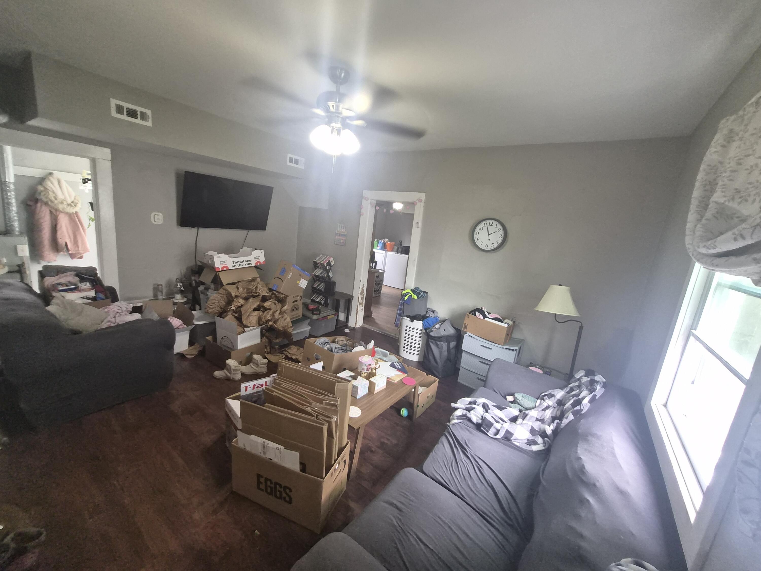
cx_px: 380
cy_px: 286
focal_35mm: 13
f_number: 2.2
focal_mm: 1.7
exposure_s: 1/60
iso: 200
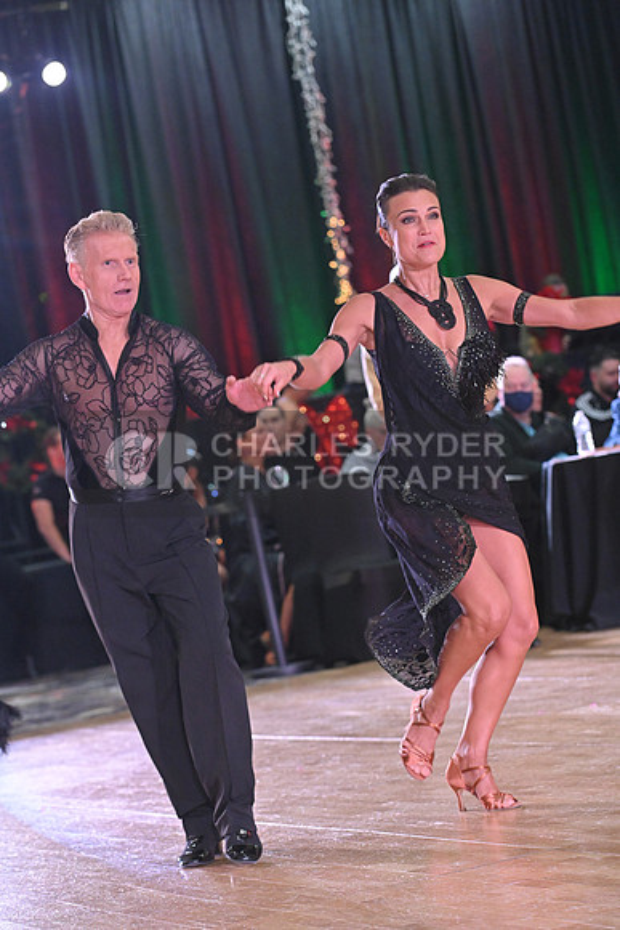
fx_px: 3485
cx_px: 310
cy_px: 465
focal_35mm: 135
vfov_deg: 15.2
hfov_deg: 10.2
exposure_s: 1/320
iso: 4000
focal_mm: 135
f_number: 5
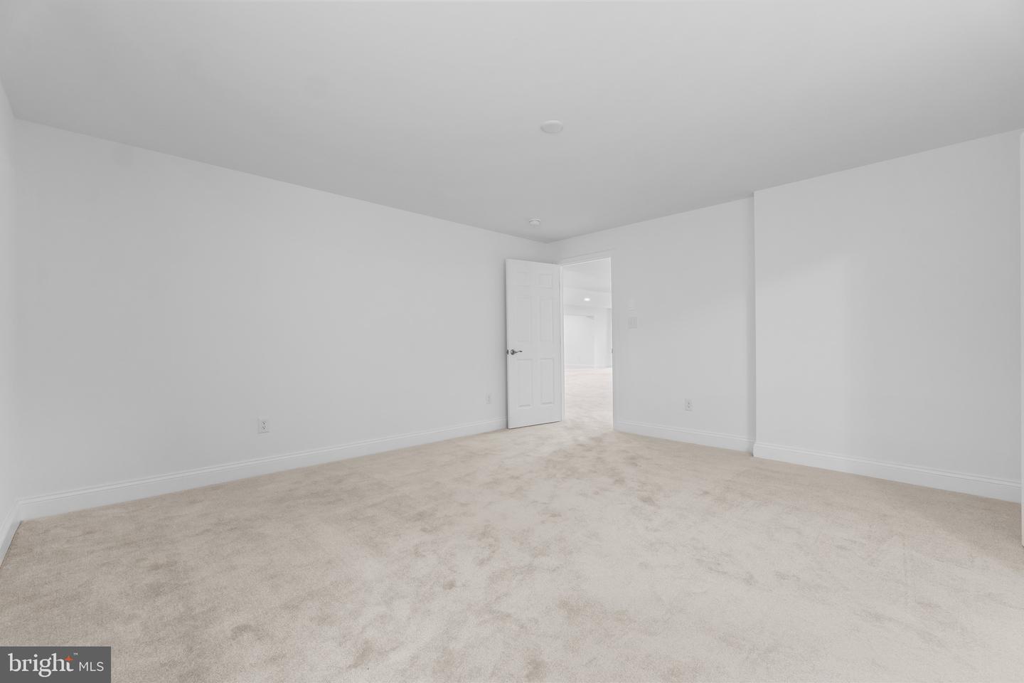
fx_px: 427
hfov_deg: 100.4
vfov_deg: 77.3
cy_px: 342
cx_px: 512
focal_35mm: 15
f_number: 7.1
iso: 200
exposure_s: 2.5
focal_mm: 10
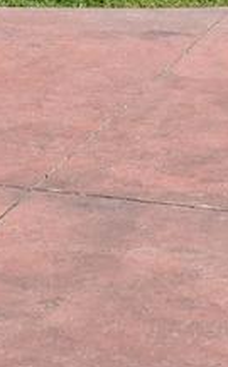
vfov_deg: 10.2
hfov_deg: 6.6
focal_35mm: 195
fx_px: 1945
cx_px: -144
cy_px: -276
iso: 400
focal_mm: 18
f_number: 11
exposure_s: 1/500
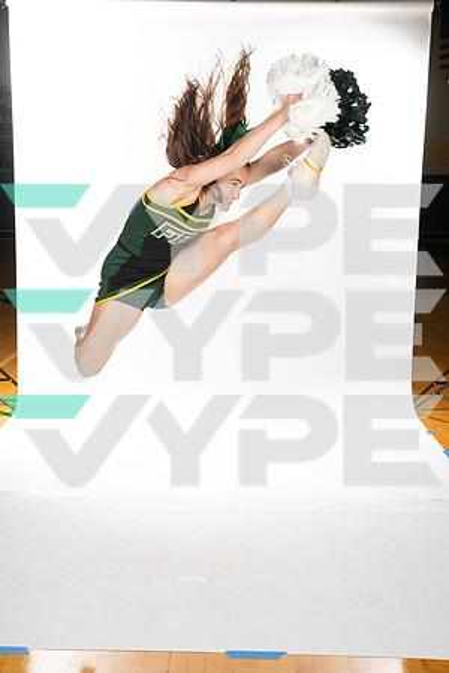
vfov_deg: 41.1
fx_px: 898
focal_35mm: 48
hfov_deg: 28.1
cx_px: 224
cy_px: 336
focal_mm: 48
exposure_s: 1/400
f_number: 8
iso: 640
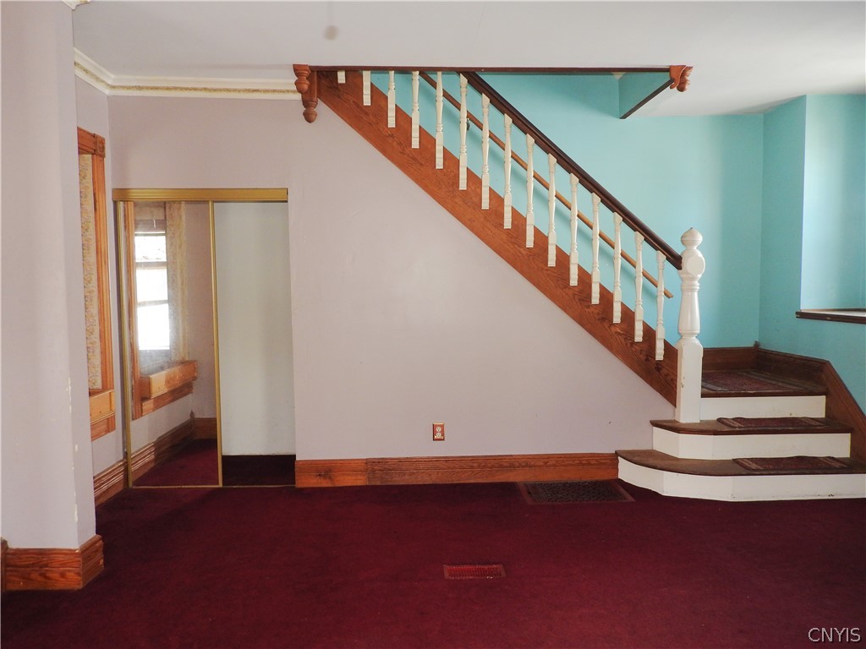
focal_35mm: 24
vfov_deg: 56.8
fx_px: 600
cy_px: 324
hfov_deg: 71.6
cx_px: 433
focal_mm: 4.3
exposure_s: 1/30
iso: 200
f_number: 3.3
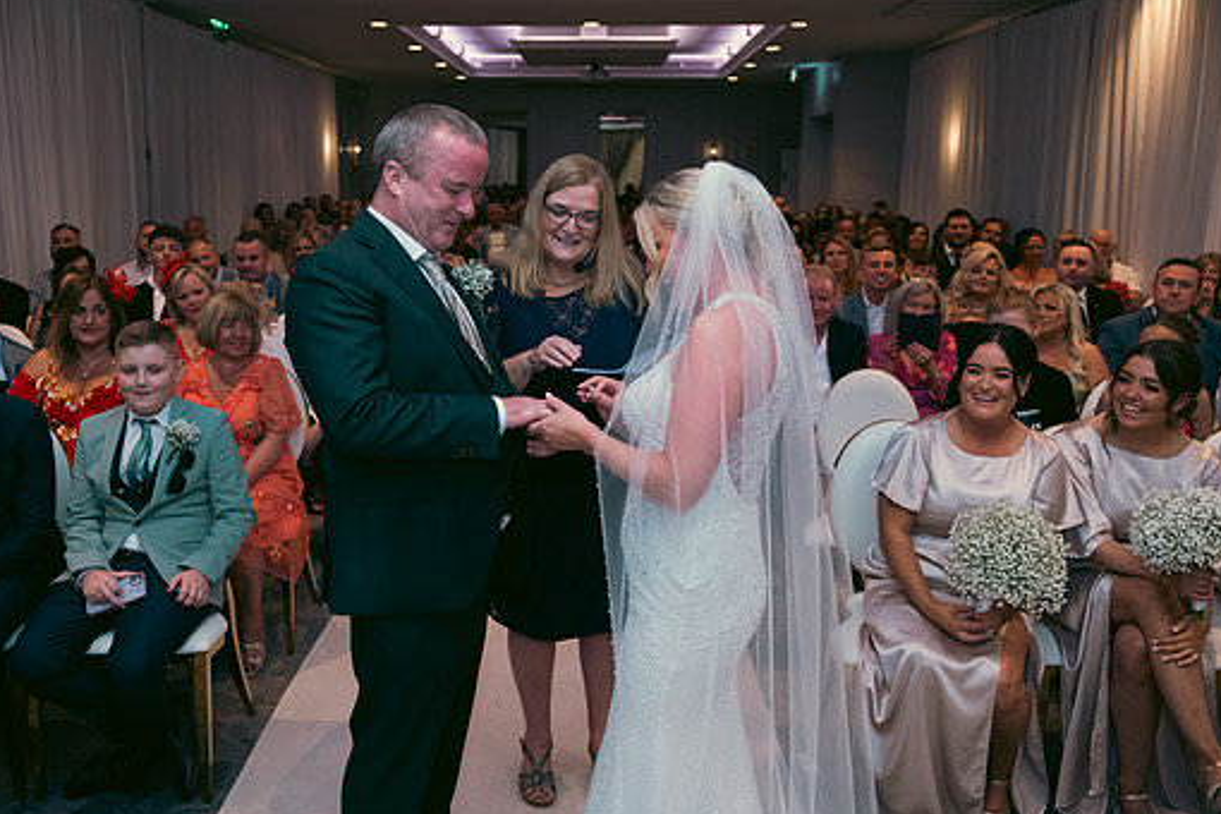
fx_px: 1119
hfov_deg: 57.2
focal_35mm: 33
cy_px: 367
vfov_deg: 39.9
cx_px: 570
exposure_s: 1/160
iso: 800
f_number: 3.5
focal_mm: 29
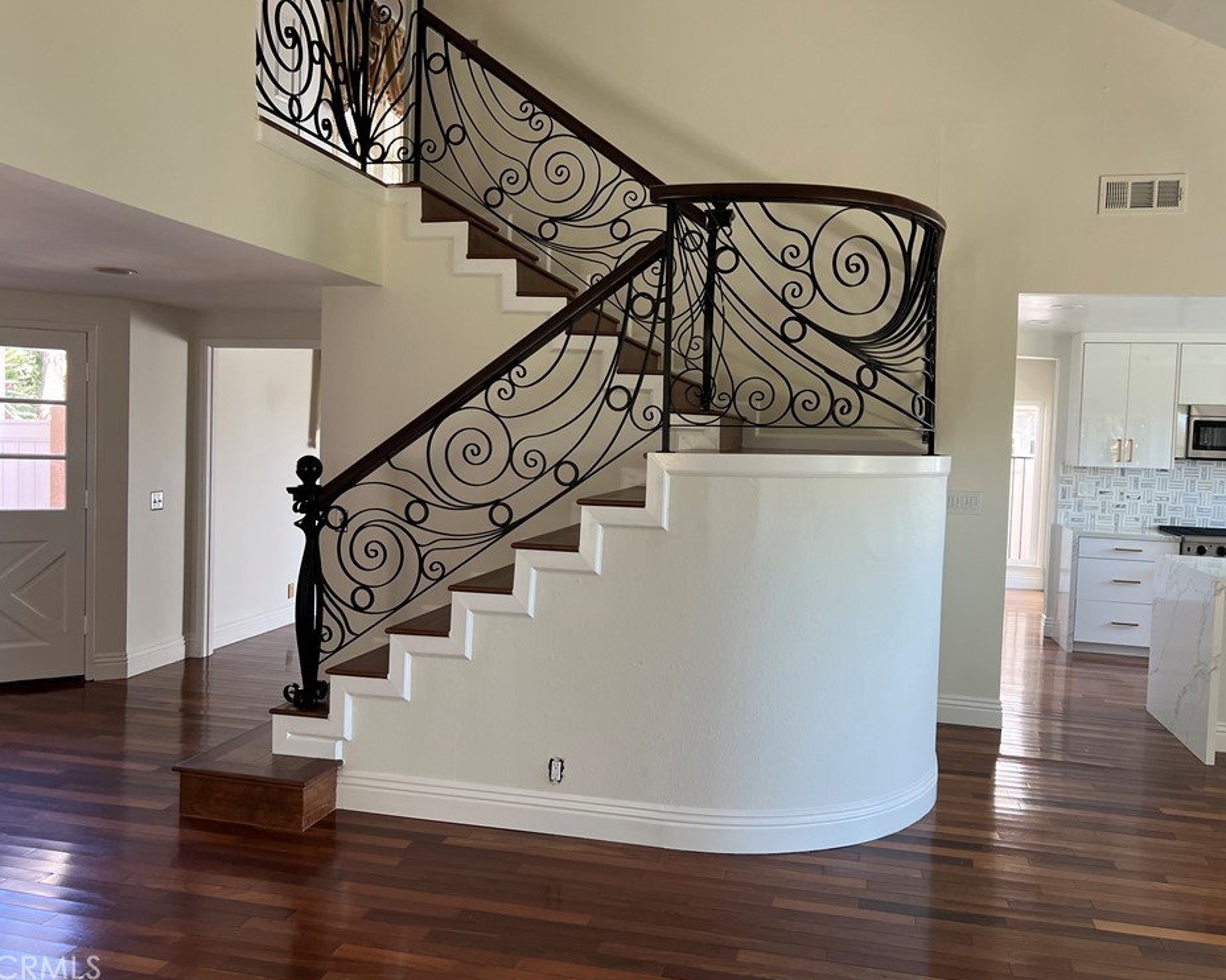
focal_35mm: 28
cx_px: 625
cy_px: 479
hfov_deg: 62.2
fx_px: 1016
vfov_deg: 51.5
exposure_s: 1/121
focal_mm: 5.7
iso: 100
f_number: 1.5
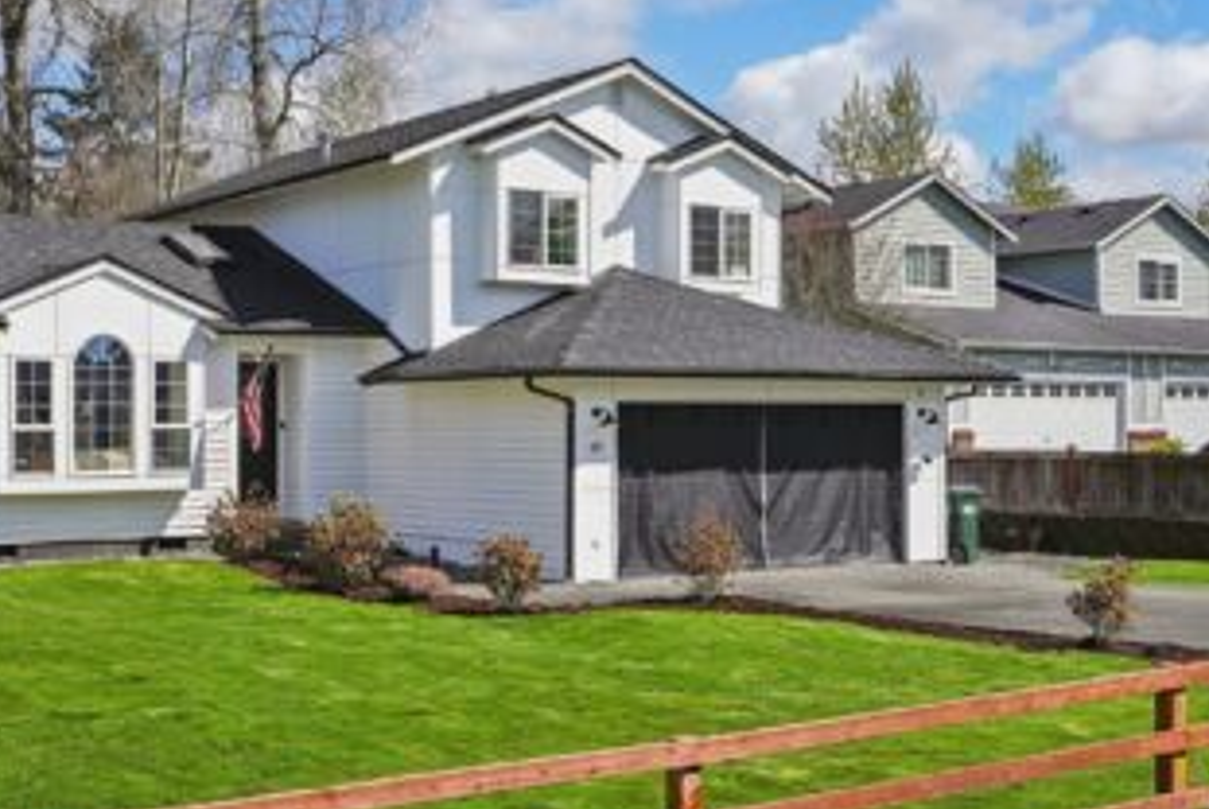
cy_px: 387
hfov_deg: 36.6
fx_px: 1815
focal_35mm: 54
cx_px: 435
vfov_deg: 25.1
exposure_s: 1/350
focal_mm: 28
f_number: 8
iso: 100
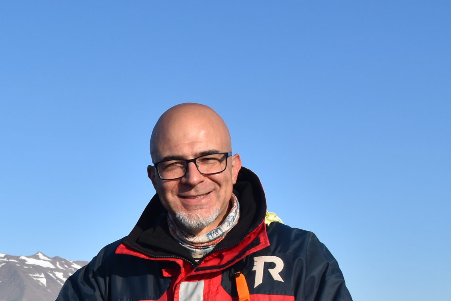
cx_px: -28
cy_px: 304
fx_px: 927
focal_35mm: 74
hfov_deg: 25.6
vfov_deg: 18.0
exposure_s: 1/400
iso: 200
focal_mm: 22
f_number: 10
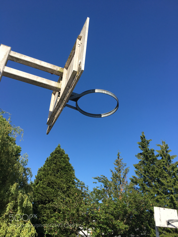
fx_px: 199
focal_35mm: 29
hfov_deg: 48.2
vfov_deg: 61.7
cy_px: 118
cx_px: 89
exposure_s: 1/1183
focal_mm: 4.15
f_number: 2.2
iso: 25
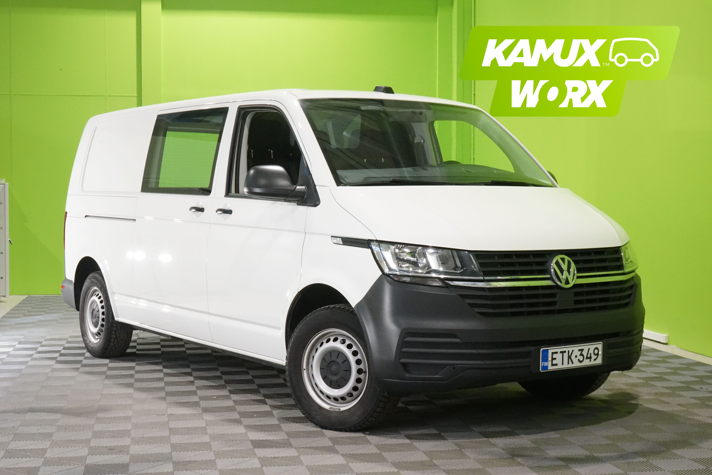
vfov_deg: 24.2
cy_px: 238
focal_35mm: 56
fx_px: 1107
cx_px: 356
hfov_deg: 35.6
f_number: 29
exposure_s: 1/13
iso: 6400
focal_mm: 56
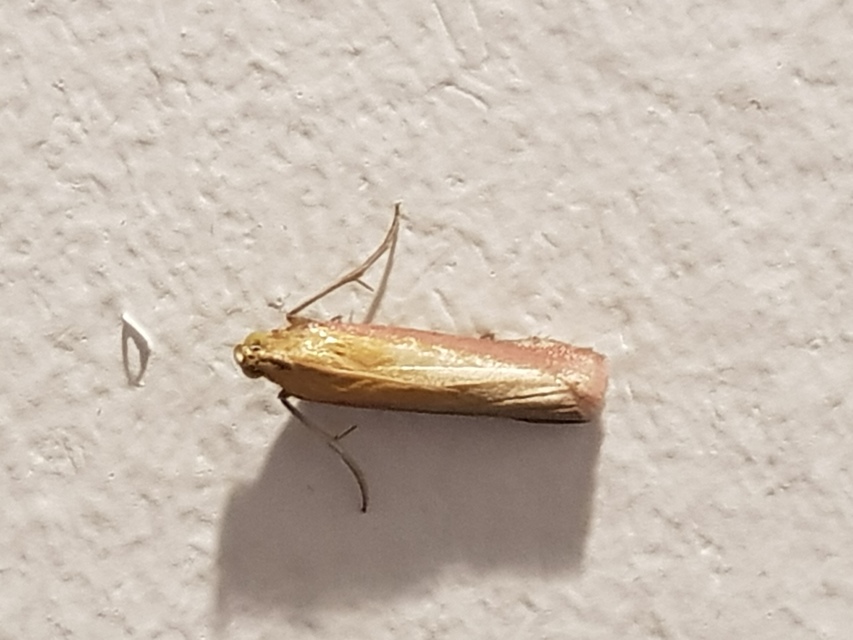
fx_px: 641
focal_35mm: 26
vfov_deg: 53.1
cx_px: 426
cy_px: 320
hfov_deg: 67.3
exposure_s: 1/50
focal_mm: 4.2
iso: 200
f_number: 1.7
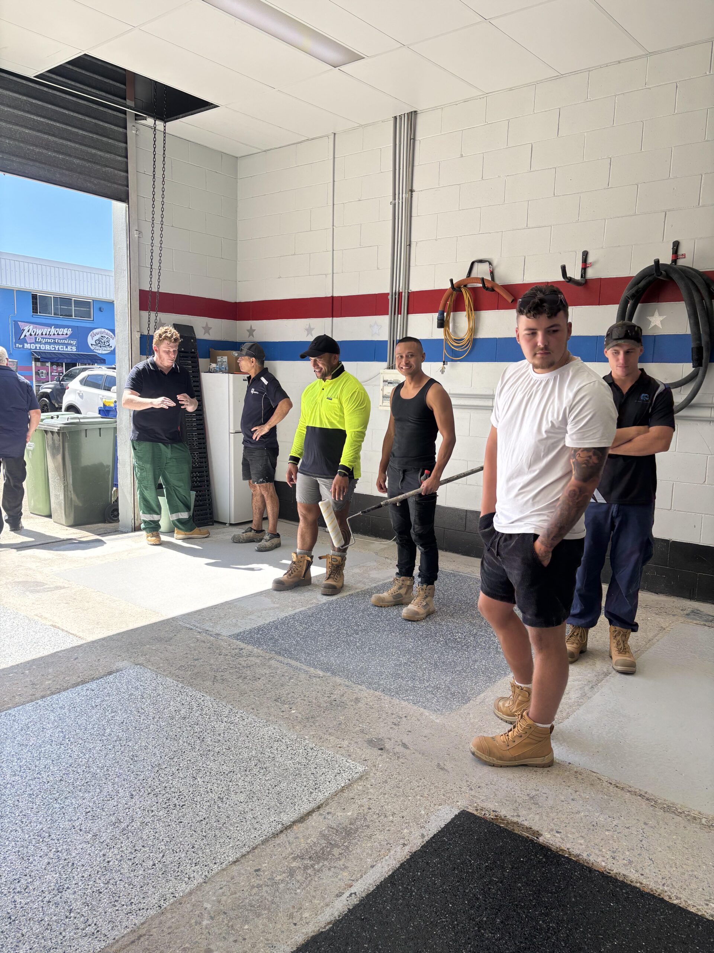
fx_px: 715
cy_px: 476
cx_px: 357
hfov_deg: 53.1
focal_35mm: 26
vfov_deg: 67.3
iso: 50
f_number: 1.6
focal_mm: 5.96
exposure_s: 1/484
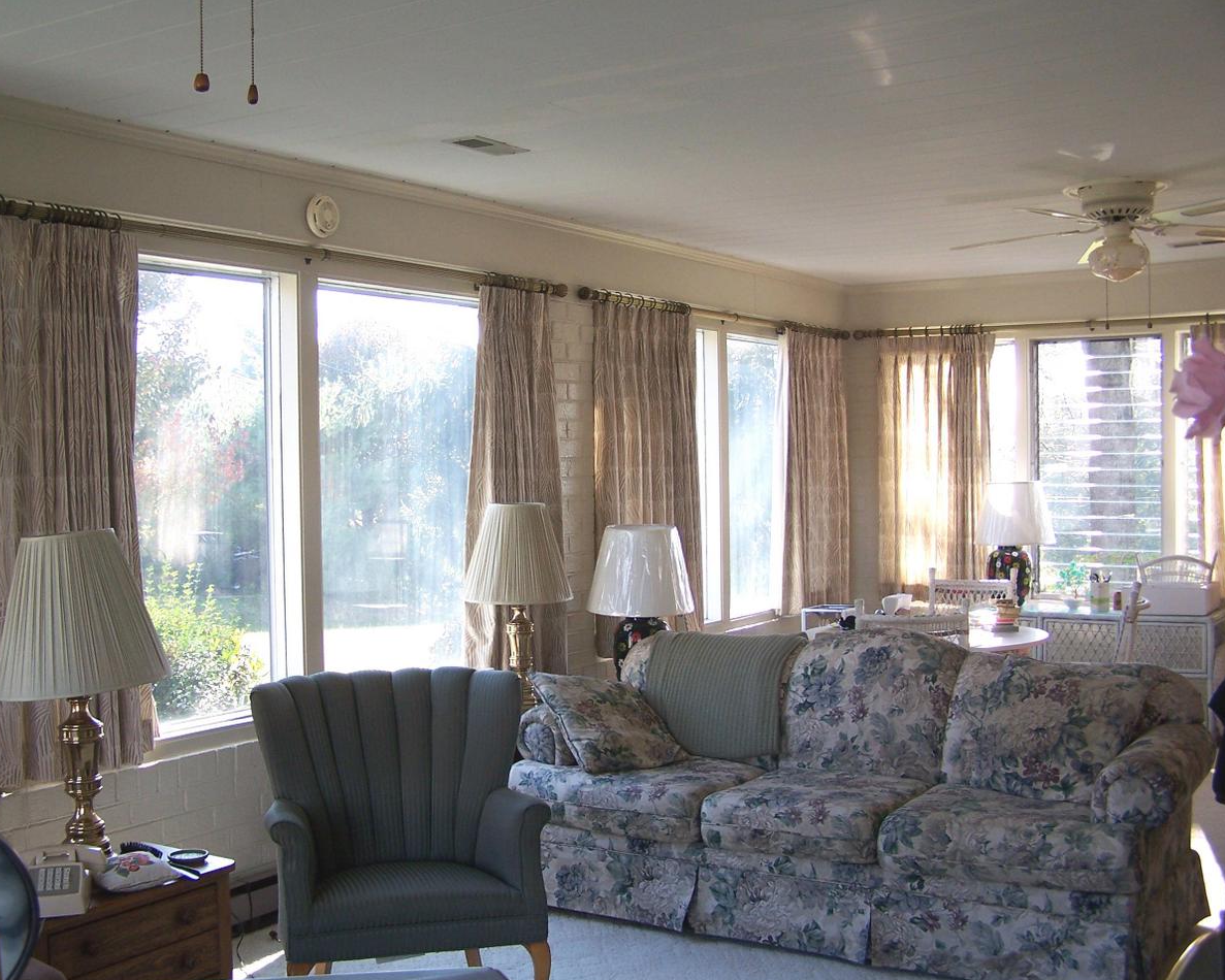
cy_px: 493
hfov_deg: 45.8
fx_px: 1450
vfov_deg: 37.3
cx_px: 568
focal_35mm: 40
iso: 80
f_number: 2.8
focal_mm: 6.3
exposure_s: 1/80
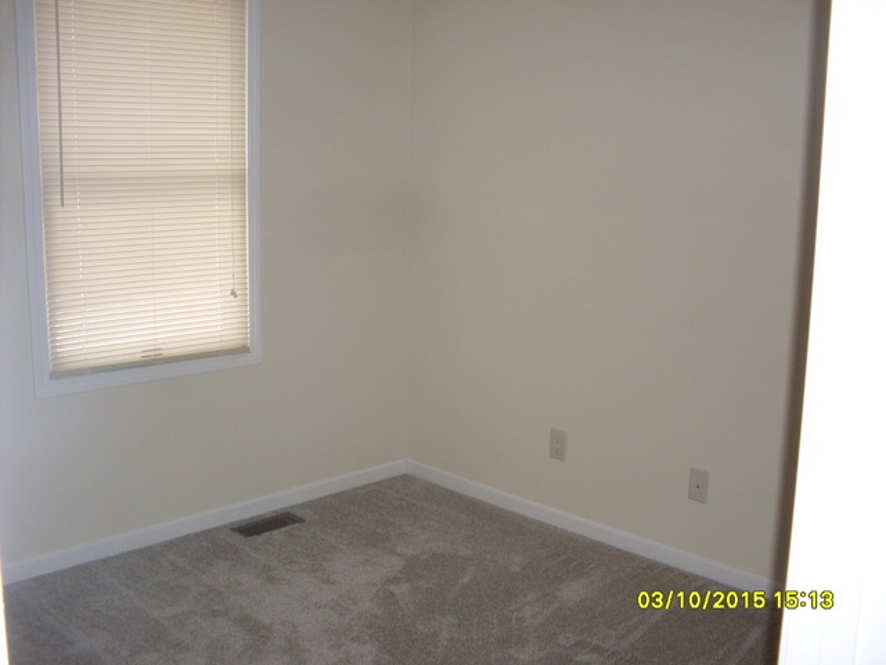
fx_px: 973
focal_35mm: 38
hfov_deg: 49.0
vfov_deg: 37.7
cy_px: 332
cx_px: 443
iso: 100
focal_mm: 6.3
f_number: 2.8
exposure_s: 1/45
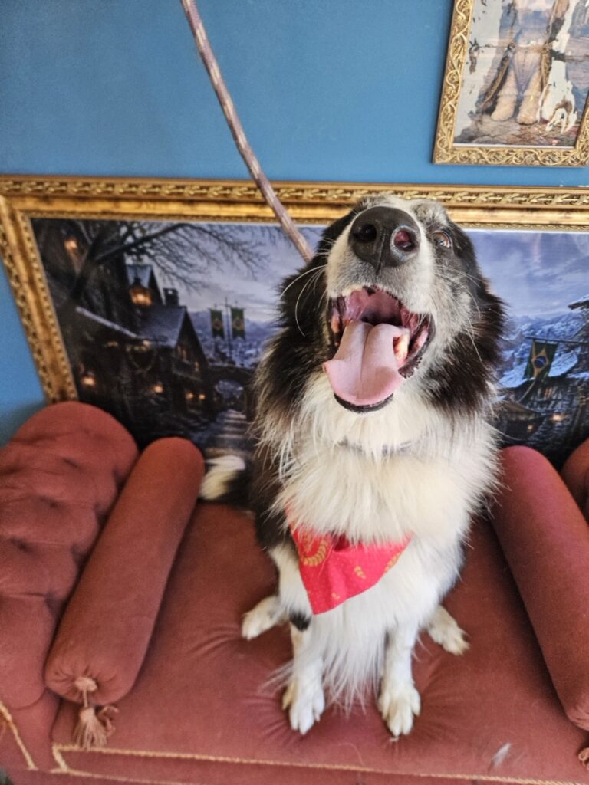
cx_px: 294
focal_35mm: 23
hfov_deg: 58.9
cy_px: 392
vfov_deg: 73.9
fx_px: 522
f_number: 1.8
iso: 400
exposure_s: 1/359
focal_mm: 5.4
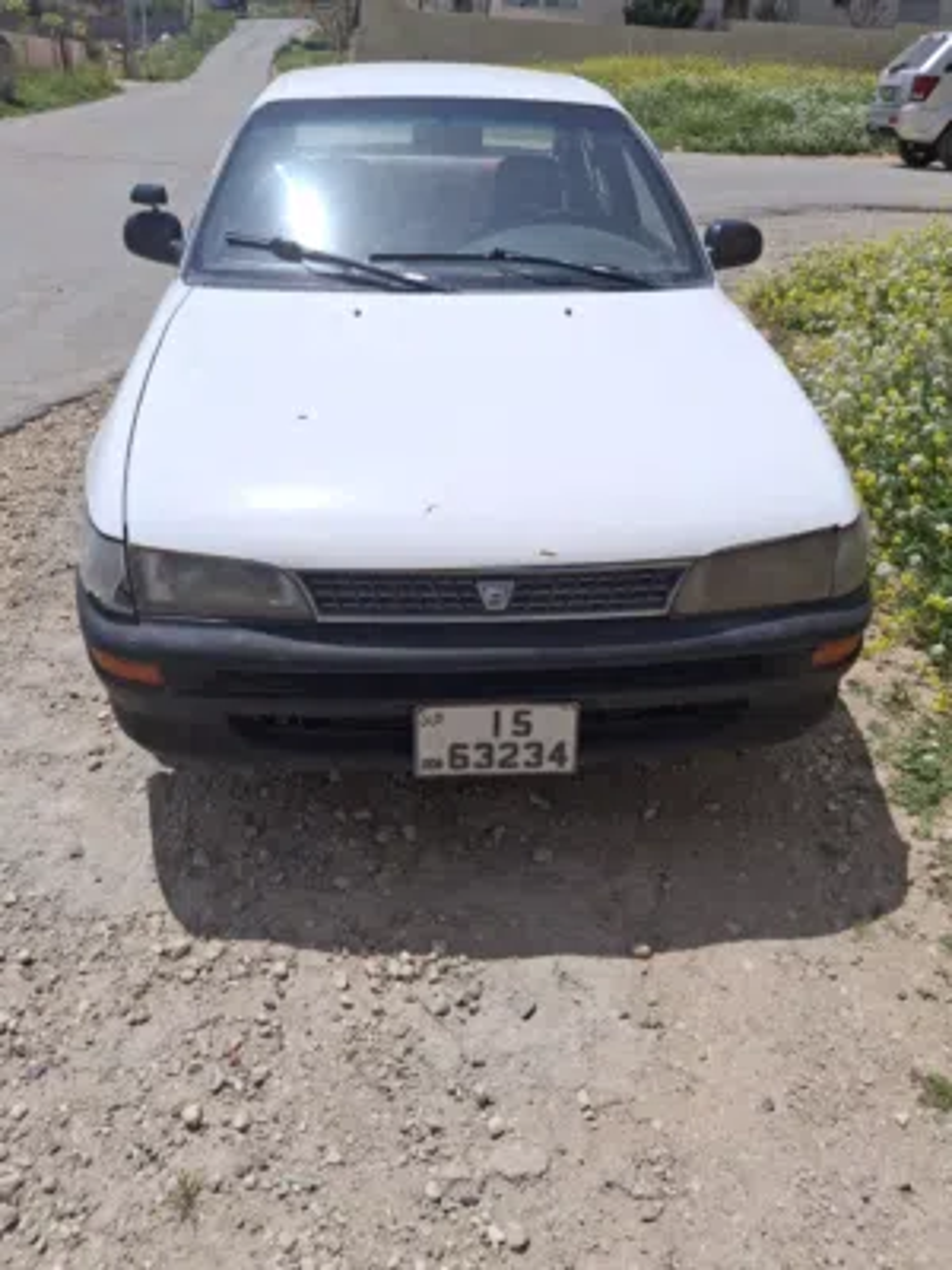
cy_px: 635
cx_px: 476
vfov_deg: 69.4
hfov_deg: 54.9
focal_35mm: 25
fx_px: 917
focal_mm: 4.69
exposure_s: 1/4329
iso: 25
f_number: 1.8
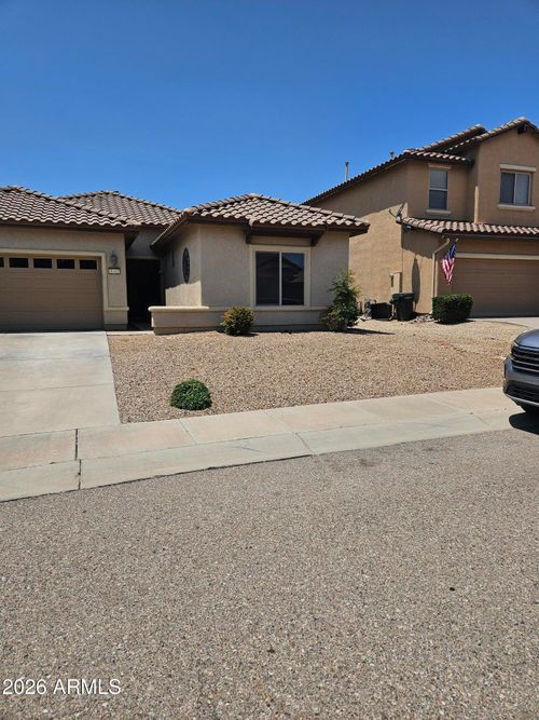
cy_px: 360
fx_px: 478
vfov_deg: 73.9
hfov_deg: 58.9
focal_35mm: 23
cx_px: 270
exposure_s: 1/3220
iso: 25
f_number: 1.8
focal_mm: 5.4
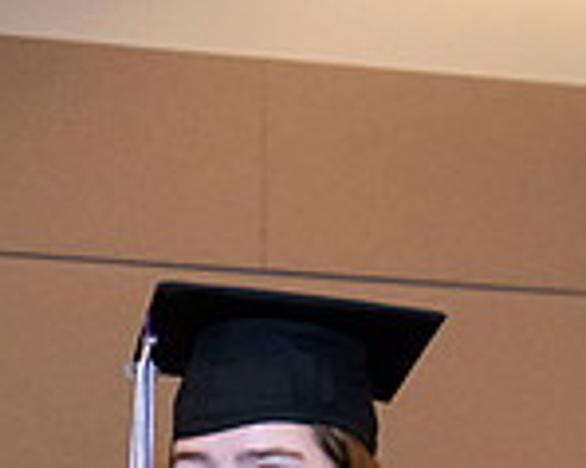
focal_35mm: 149
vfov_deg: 9.8
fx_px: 2582
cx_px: 39
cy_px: 865
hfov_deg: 12.8
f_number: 5.6
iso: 6400
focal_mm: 35
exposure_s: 1/125
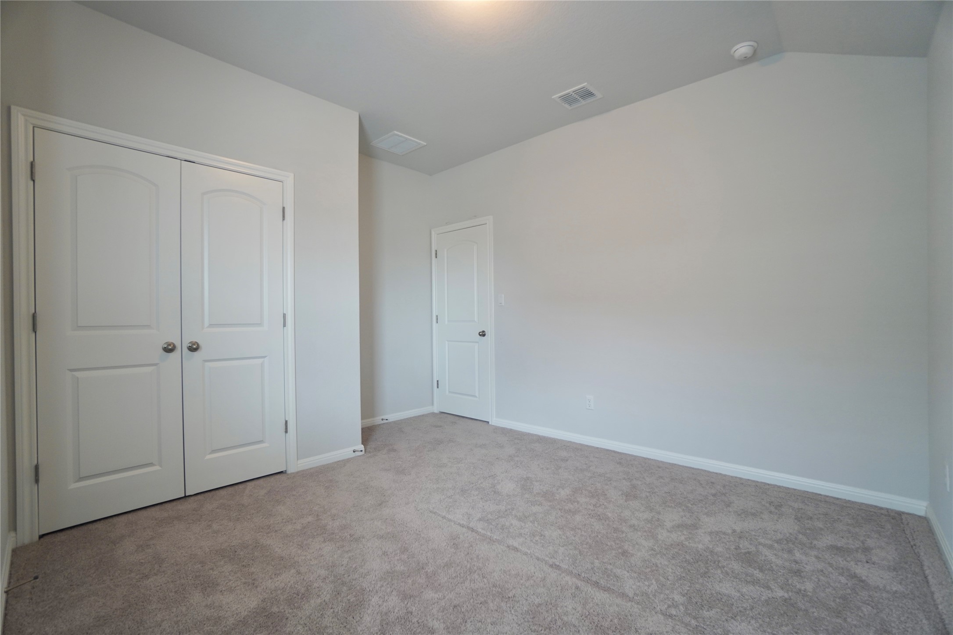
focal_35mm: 15
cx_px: 476
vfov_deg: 77.3
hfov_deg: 100.4
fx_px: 397
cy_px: 318
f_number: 4
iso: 250
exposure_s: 1/30
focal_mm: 10
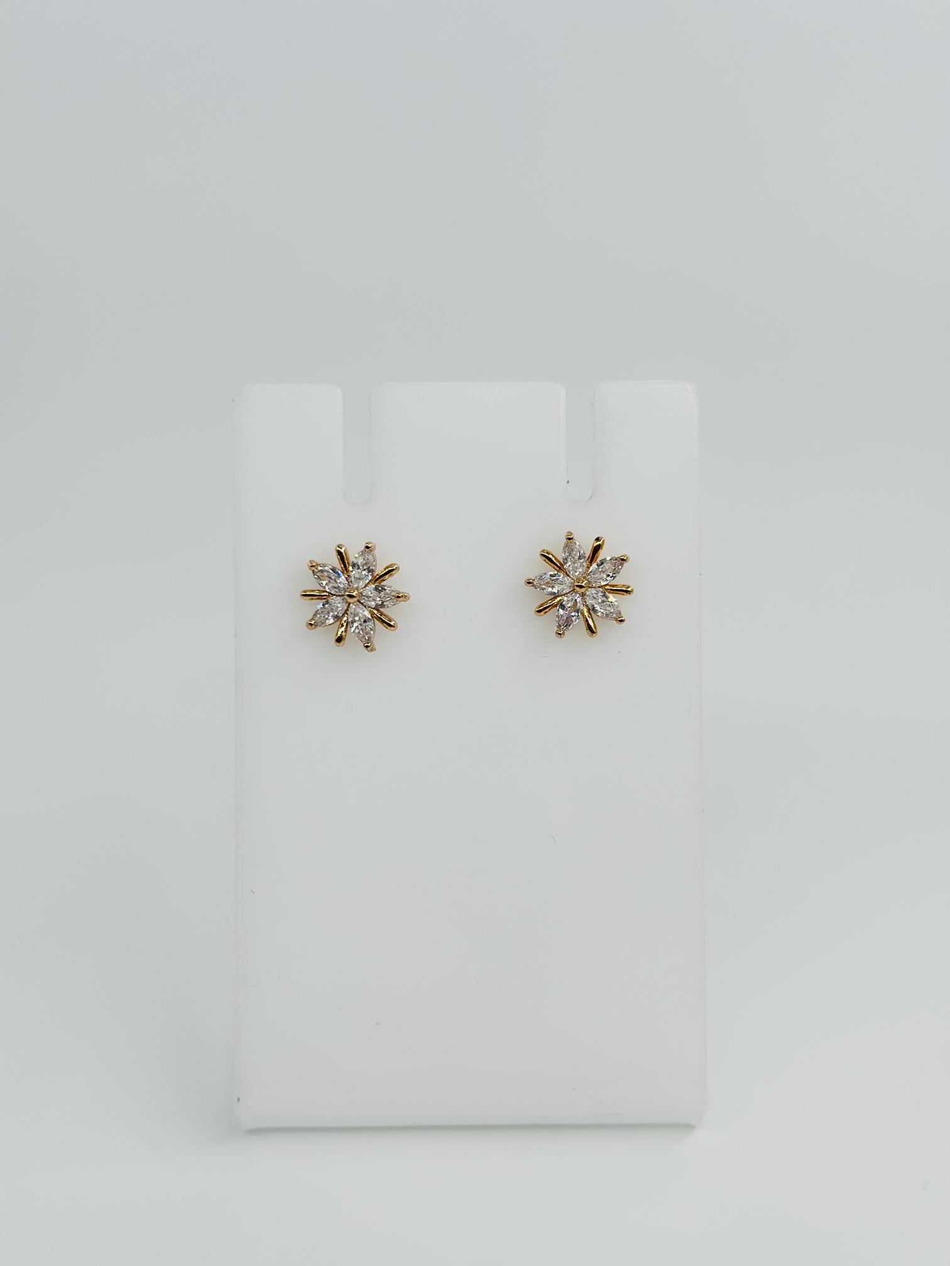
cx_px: 475
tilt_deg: -20.0
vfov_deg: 39.7
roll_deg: -0.7
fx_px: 1756
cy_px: 633
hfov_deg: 30.3
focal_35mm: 48
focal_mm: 6.86
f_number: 1.78
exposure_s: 1/2070
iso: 80
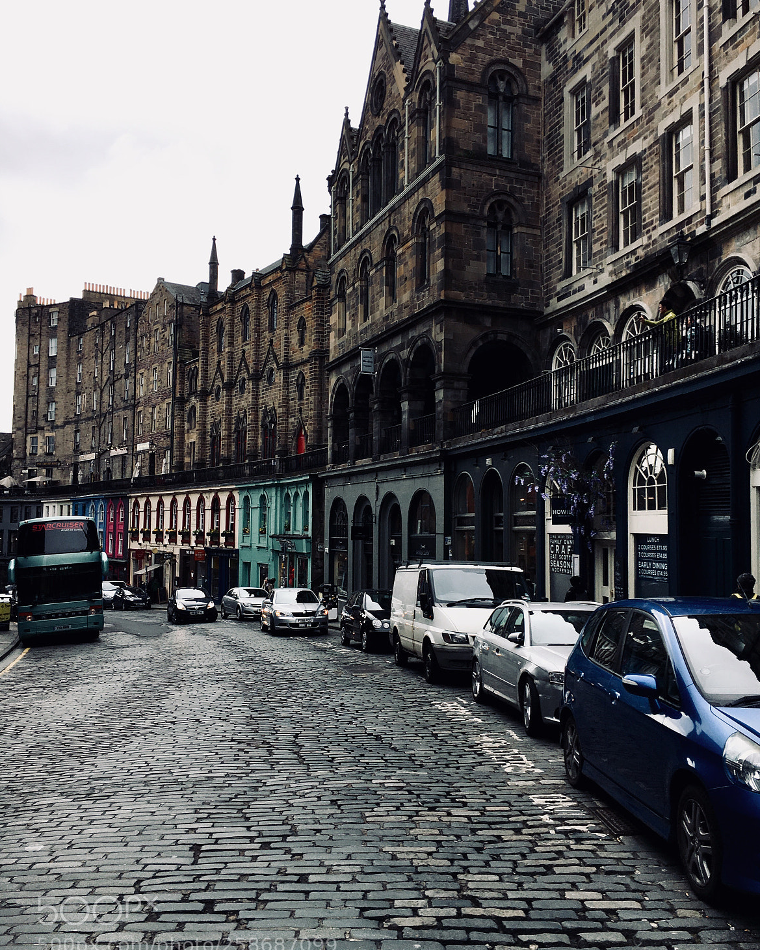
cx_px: 387
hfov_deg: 47.1
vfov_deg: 57.2
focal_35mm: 31
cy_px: 476
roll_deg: -2.2
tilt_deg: +4.2
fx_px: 872
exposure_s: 1/962
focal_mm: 4.15
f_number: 2.2
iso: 25
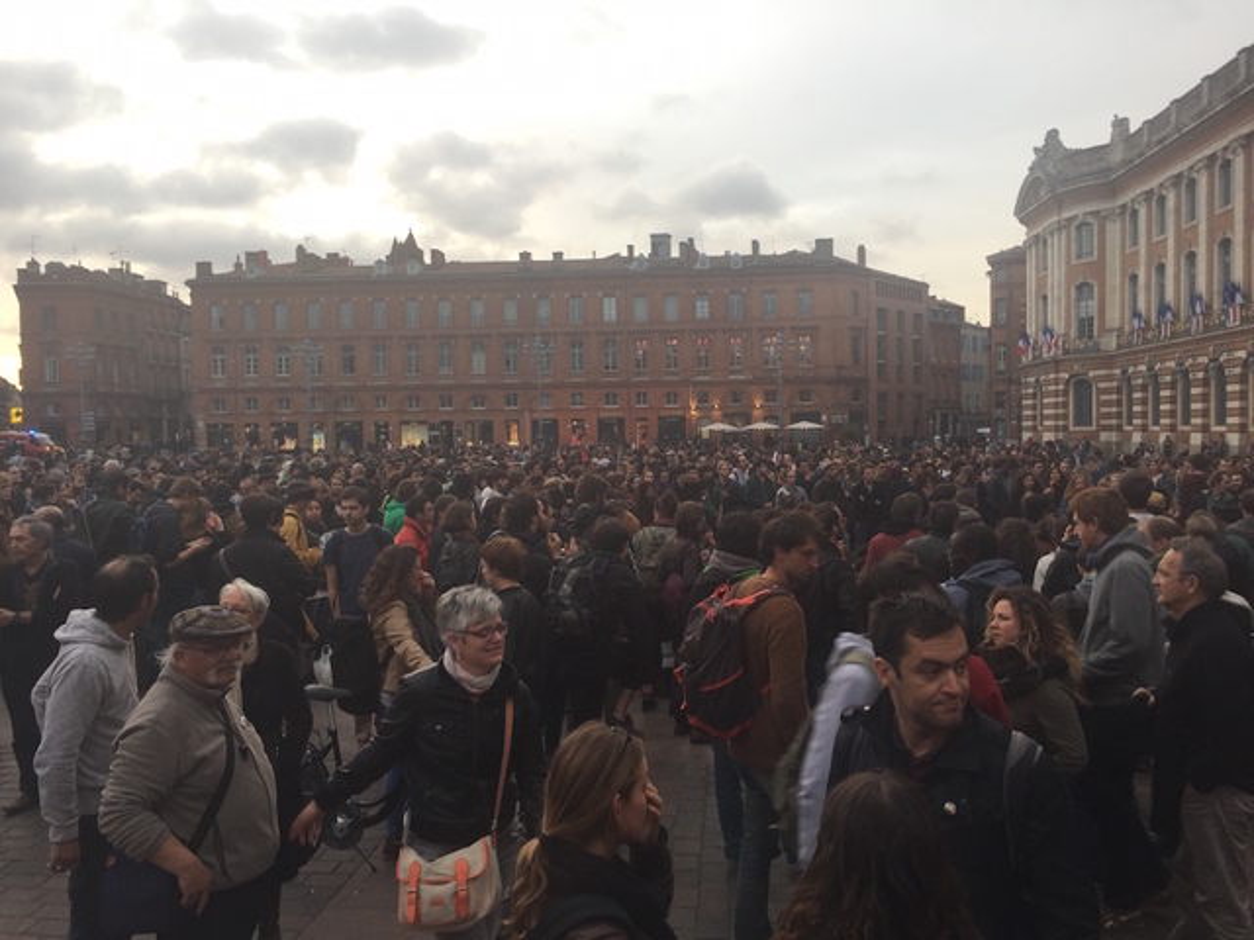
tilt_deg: -2.6
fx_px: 1051
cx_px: 627
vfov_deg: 48.2
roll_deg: +0.4
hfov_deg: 61.7
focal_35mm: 29
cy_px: 470
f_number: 2.2
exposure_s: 1/50
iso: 32
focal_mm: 4.15
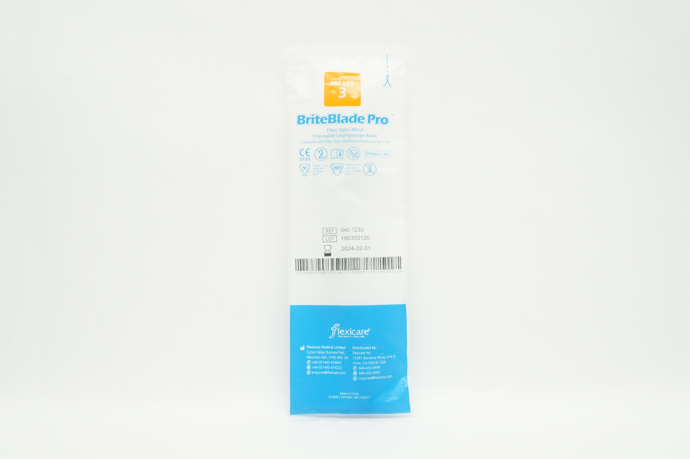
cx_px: 345
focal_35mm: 40
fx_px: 775
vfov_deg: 32.9
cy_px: 230
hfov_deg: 48.0
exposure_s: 1/25
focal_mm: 27
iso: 400
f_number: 9
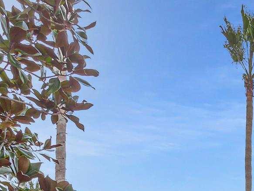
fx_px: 441
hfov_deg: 25.9
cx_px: 356
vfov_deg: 19.7
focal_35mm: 60
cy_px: 318
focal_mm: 7
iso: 400
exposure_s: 1/200
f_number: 8
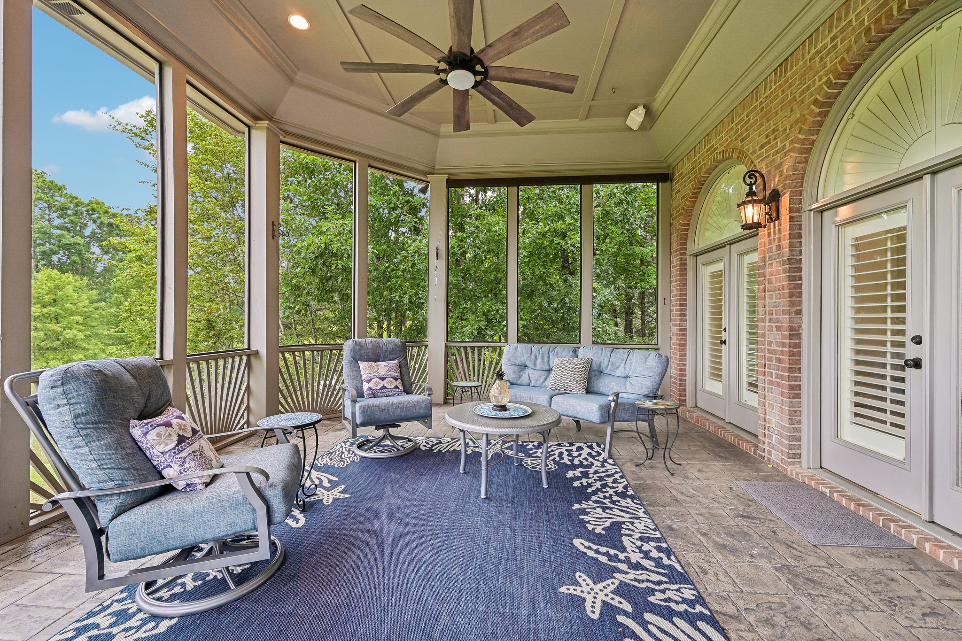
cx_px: 481
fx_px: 374
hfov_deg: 104.3
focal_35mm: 14
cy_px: 320
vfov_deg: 81.2
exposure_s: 1/20
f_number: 8
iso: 400
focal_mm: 14
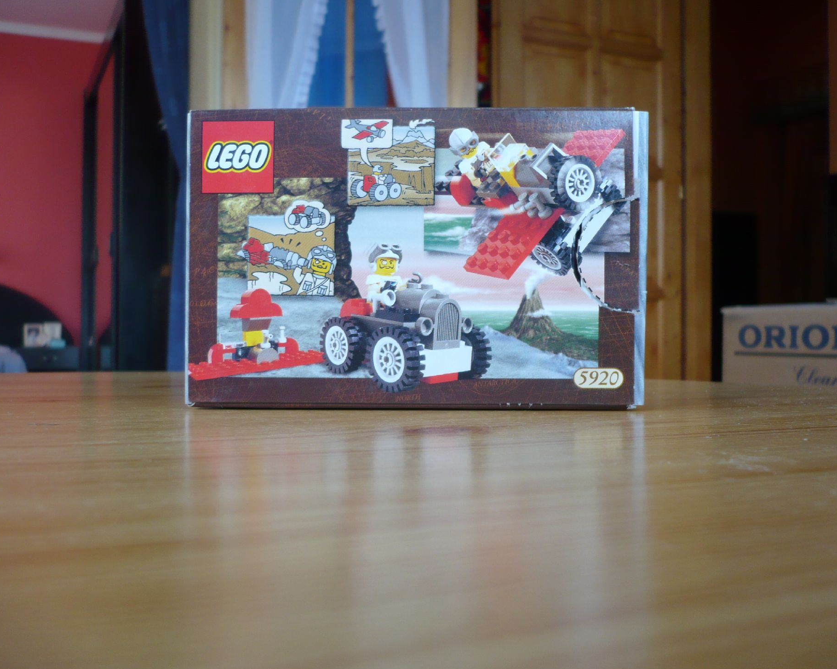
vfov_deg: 40.1
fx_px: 917
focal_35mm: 37
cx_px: 419
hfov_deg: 49.1
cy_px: 339
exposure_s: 1/30
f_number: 2.8
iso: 100
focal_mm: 5.8
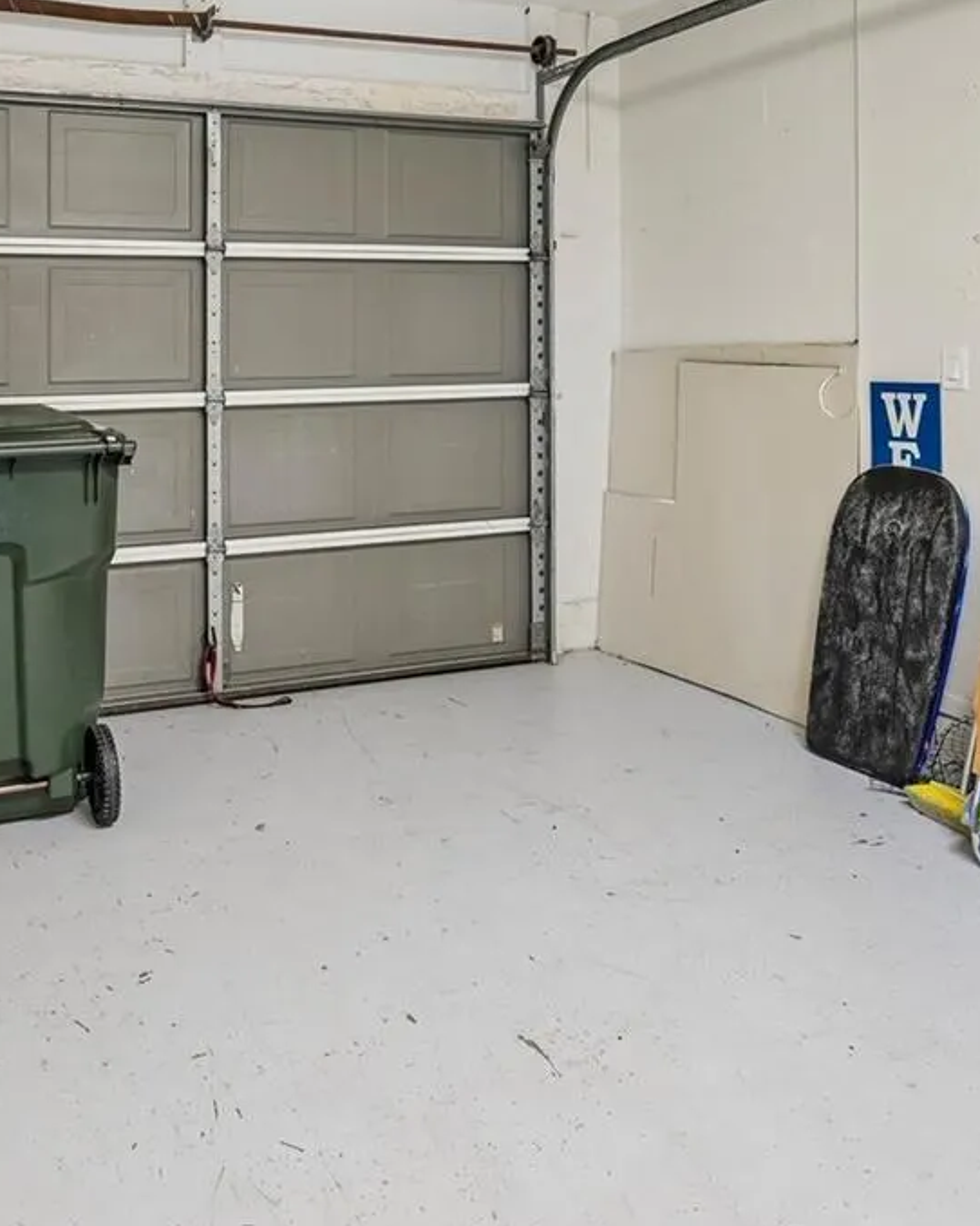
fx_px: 1124
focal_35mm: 31
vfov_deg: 54.9
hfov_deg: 45.8
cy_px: 327
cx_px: 269
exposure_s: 1/6
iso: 400
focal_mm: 14
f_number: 8
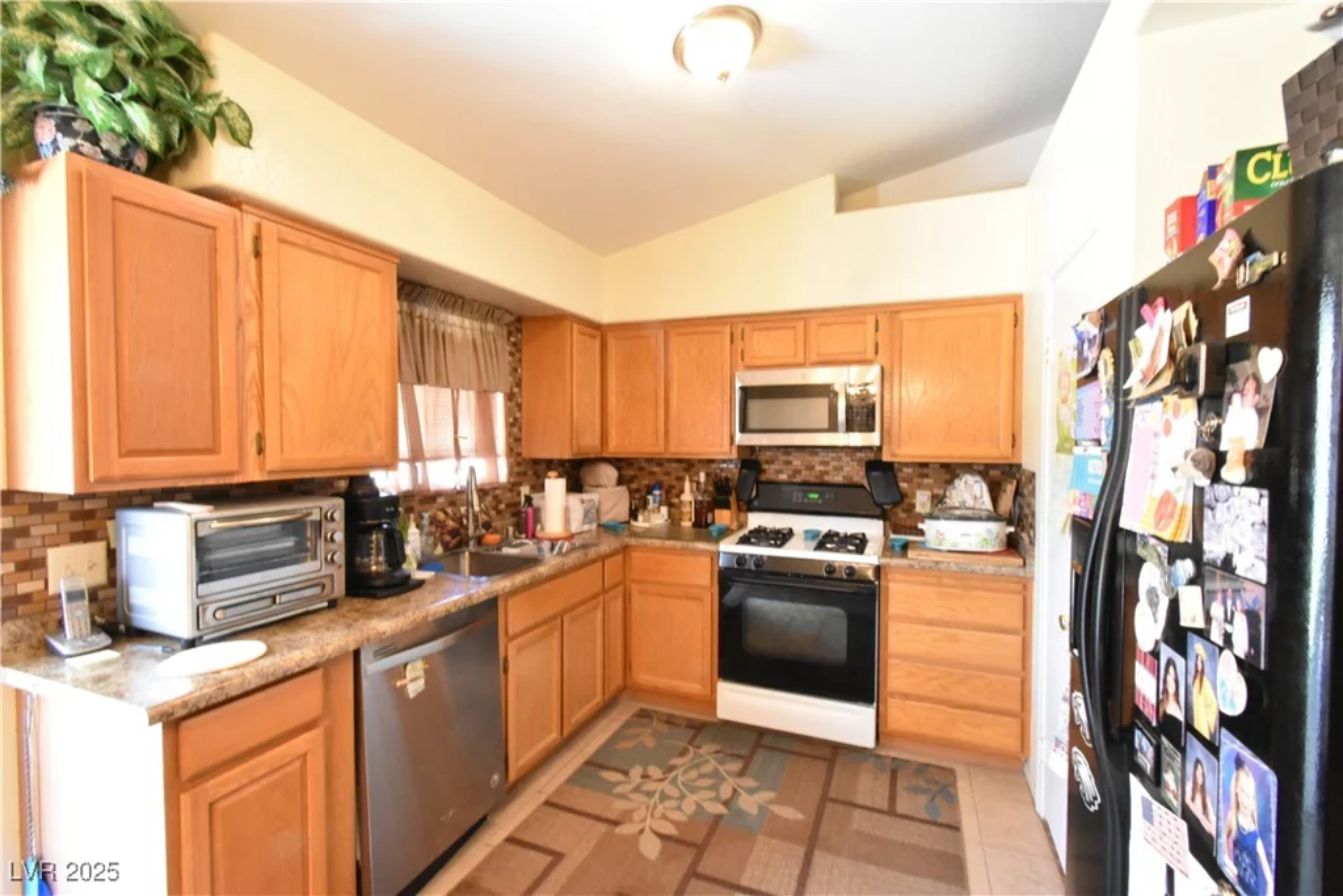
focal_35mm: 15
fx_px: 560
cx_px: 672
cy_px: 448
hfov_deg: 100.4
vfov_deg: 77.3
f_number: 18
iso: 4000
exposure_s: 1/5
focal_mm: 10
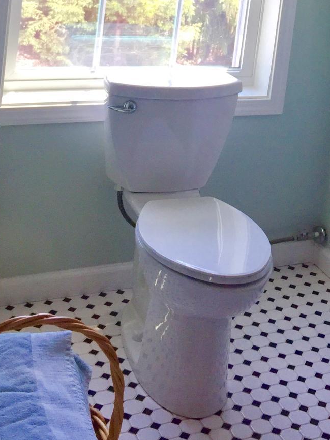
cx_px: 292
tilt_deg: -6.0
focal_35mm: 67
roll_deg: -7.6
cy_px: -32
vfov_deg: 26.9
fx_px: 852
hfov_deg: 21.5
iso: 50
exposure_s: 1/120
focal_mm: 4.15
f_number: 2.2
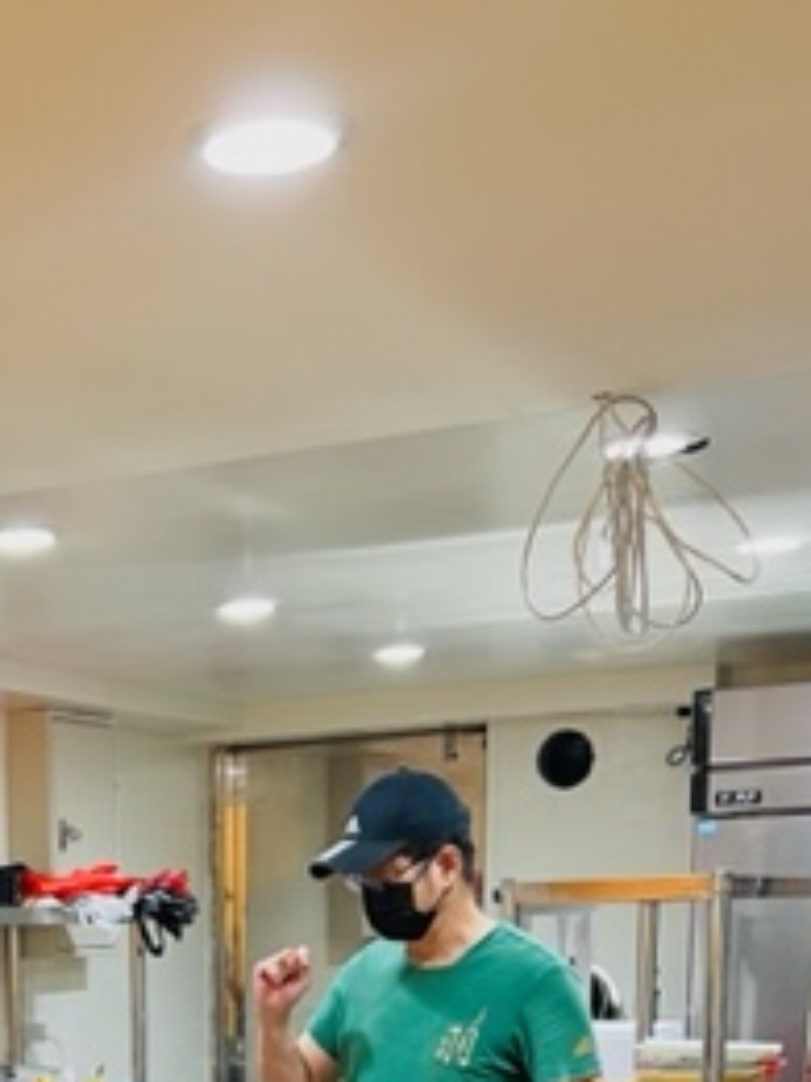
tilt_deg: -9.1
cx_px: -12
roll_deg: +2.8
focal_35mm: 64
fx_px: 1999
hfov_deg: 22.0
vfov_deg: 27.0
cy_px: 1278
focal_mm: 5.7
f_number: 1.5
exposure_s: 1/60
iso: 125
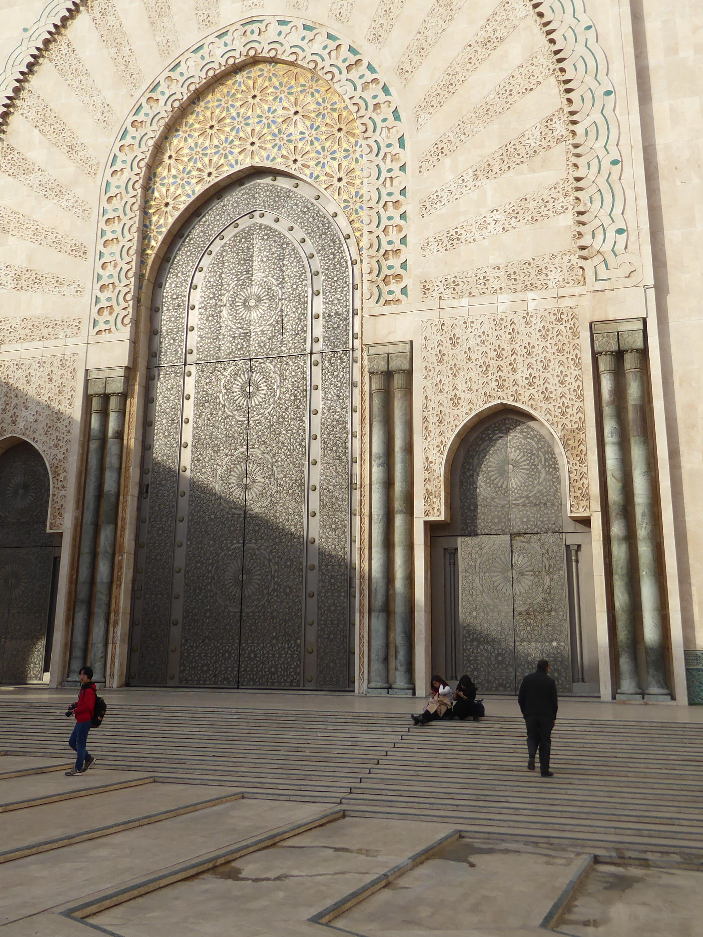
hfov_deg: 36.8
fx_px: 1056
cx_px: 340
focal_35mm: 39
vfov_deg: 47.4
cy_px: 351
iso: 80
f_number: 3.5
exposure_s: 1/640
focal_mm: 5
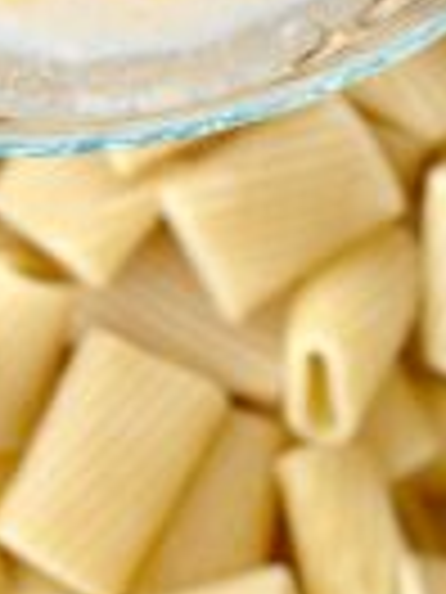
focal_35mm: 182
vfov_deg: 10.7
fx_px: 3127
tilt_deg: -81.1
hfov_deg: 8.2
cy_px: -94
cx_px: 142
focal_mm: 6.86
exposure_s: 1/121
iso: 125
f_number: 1.78
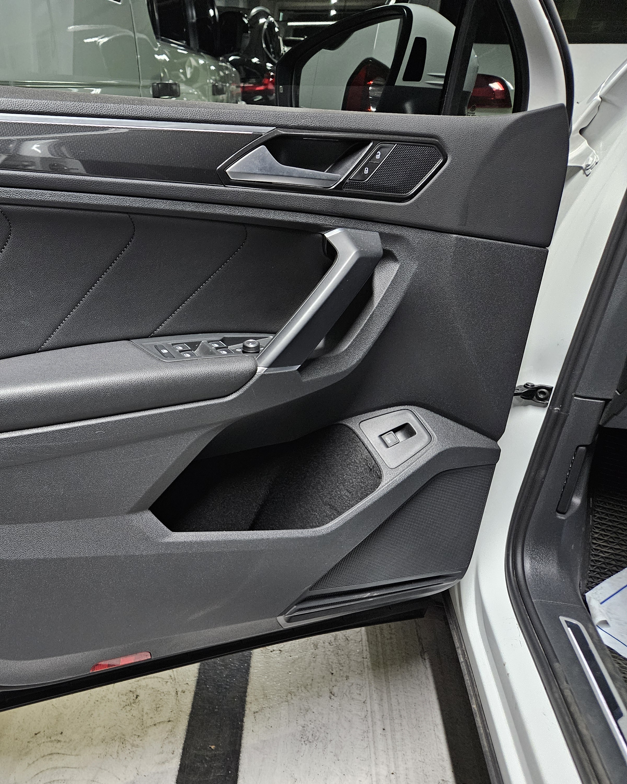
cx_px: 104
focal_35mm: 30
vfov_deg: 58.8
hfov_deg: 45.4
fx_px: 696
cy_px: 393
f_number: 1.8
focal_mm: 5.4
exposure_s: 1/40
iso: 640
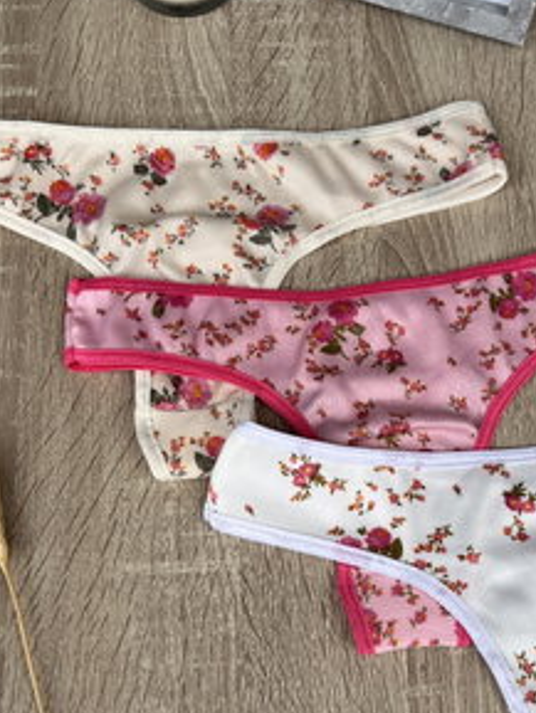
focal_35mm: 48
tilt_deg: -71.1
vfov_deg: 39.4
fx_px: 990
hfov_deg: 30.2
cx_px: 329
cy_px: 443
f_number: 1.5
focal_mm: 5.7
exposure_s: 1/121
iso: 32
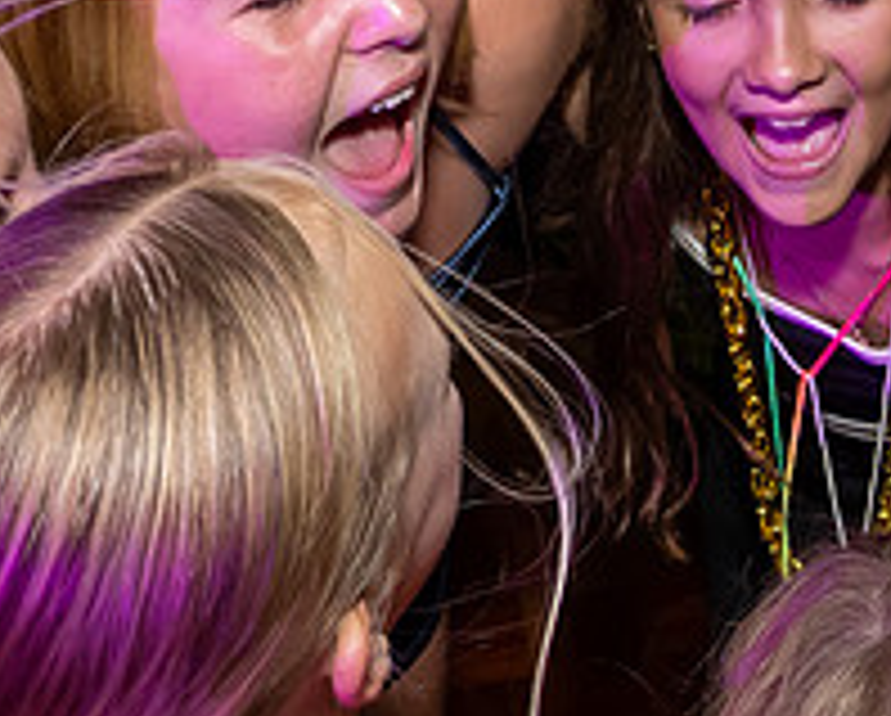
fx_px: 2615
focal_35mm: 99
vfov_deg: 15.5
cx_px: 1119
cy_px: 115
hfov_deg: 18.2
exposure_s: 1/250
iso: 1000
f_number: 7.1
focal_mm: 17
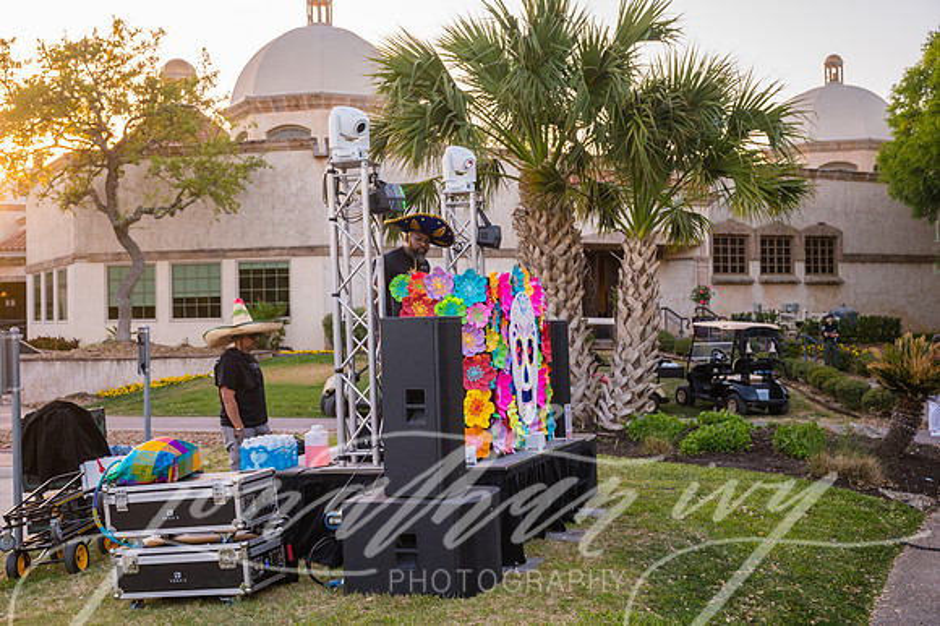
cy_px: 313
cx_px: 470
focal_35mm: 48
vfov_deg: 28.0
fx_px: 1253
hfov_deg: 41.1
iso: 1600
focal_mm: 48
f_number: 4
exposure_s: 1/2000
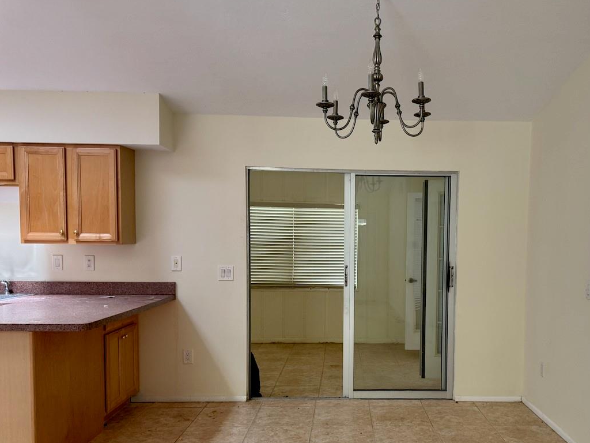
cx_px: 367
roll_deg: -0.7
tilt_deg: -4.0
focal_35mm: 30
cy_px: 270
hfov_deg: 59.2
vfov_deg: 46.5
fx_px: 511
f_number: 1.78
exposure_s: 1/66
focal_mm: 6.76
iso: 200
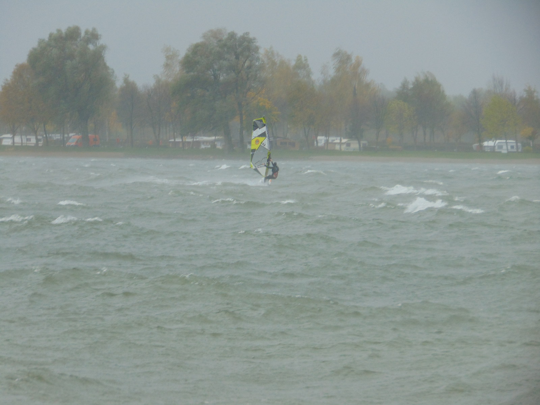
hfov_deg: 7.9
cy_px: 202
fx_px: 3900
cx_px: 270
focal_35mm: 250
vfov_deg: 5.9
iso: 80
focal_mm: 44.9
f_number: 4.1
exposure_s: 1/125
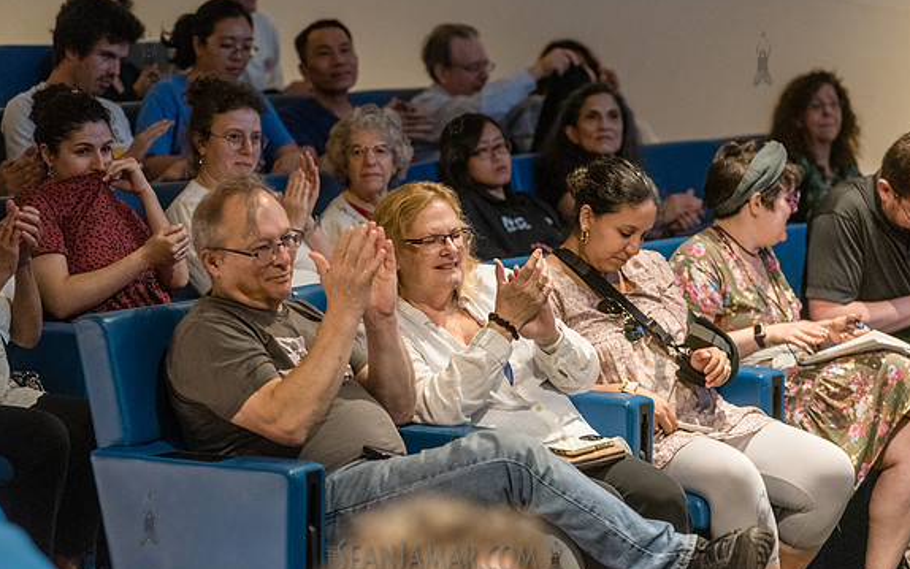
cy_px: 288
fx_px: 3448
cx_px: 455
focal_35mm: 139
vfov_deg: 9.4
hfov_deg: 15.0
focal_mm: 135
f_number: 3.5
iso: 5000
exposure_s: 1/200
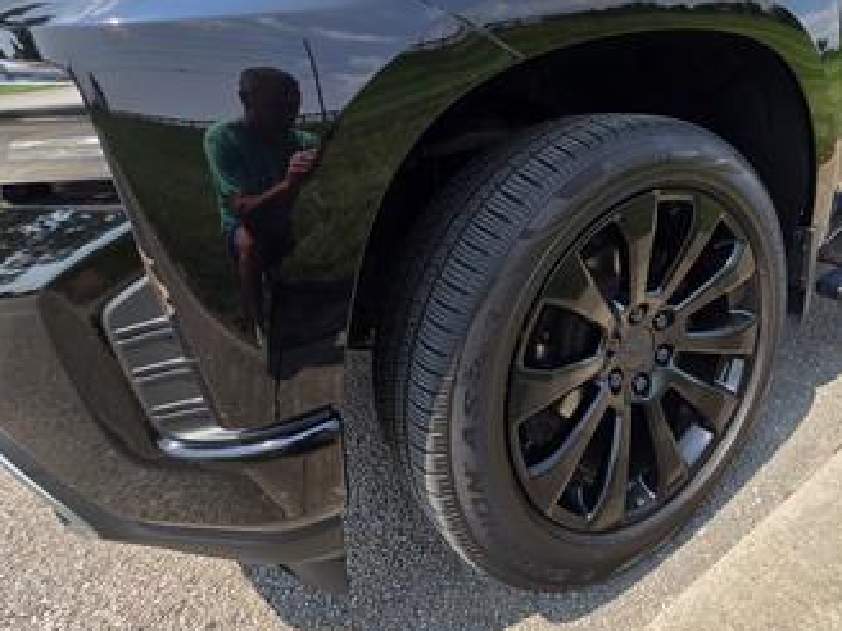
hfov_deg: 78.3
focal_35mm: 20
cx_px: 580
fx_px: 486
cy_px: 208
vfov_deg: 64.2
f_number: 1.9
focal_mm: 2.2
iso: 40
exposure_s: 1/873
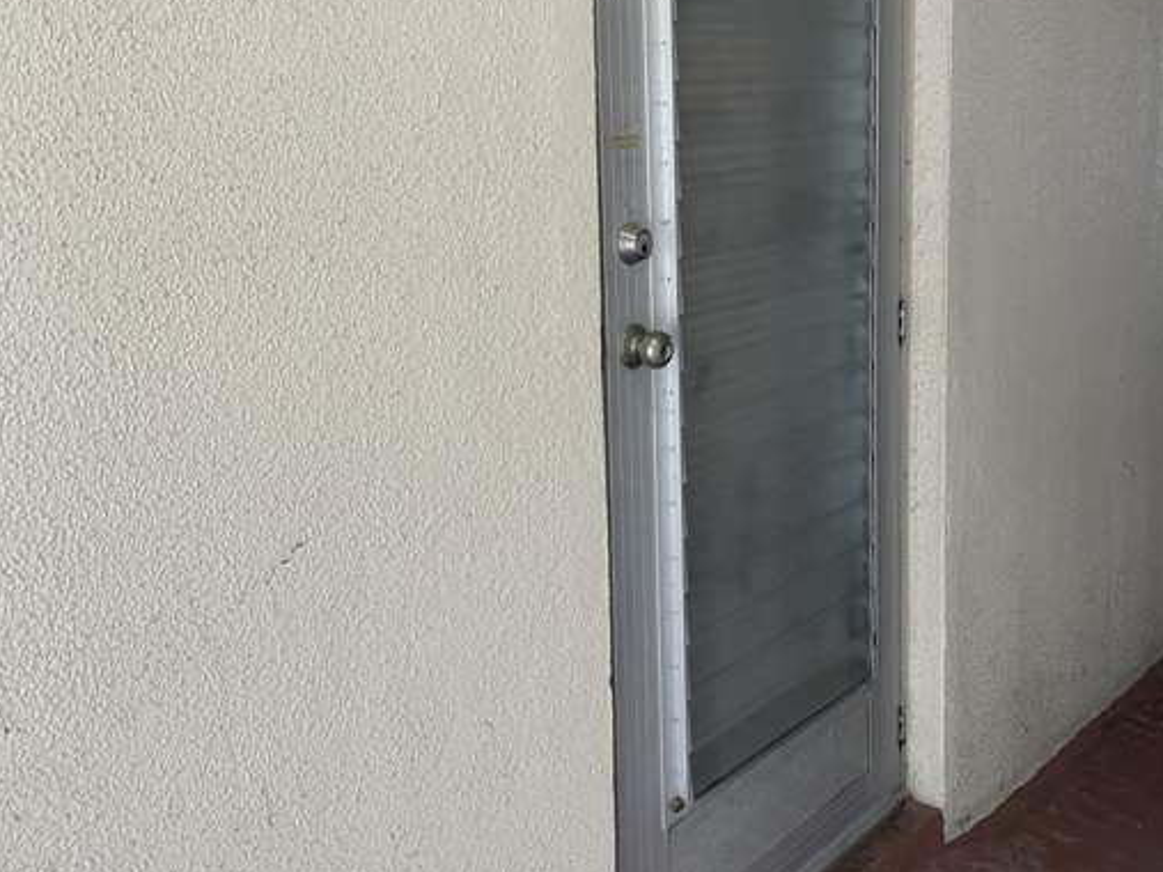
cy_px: 324
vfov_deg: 34.9
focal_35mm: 41
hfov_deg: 45.7
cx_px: 661
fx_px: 1377
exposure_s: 1/60
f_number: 1.6
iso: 100
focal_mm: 4.2
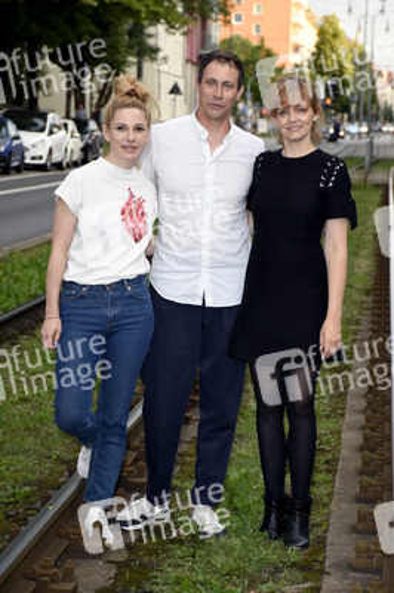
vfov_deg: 16.1
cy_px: 296
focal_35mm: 128
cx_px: 197
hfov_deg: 10.7
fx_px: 2097
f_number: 6.3
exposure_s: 1/160
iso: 1000
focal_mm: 85
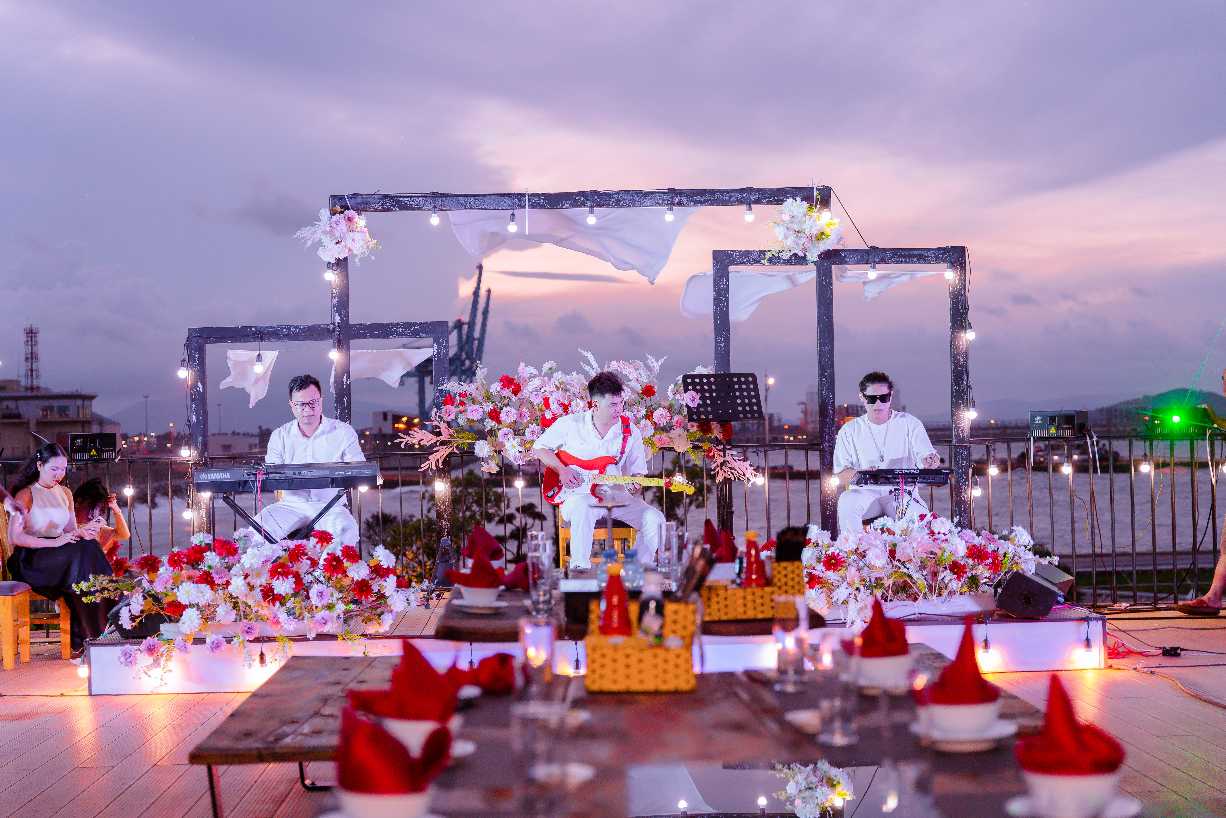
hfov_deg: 35.0
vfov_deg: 23.7
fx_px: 1944
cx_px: 613
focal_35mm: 57
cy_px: 409
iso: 1250
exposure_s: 1/125
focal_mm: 57.1
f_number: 3.2
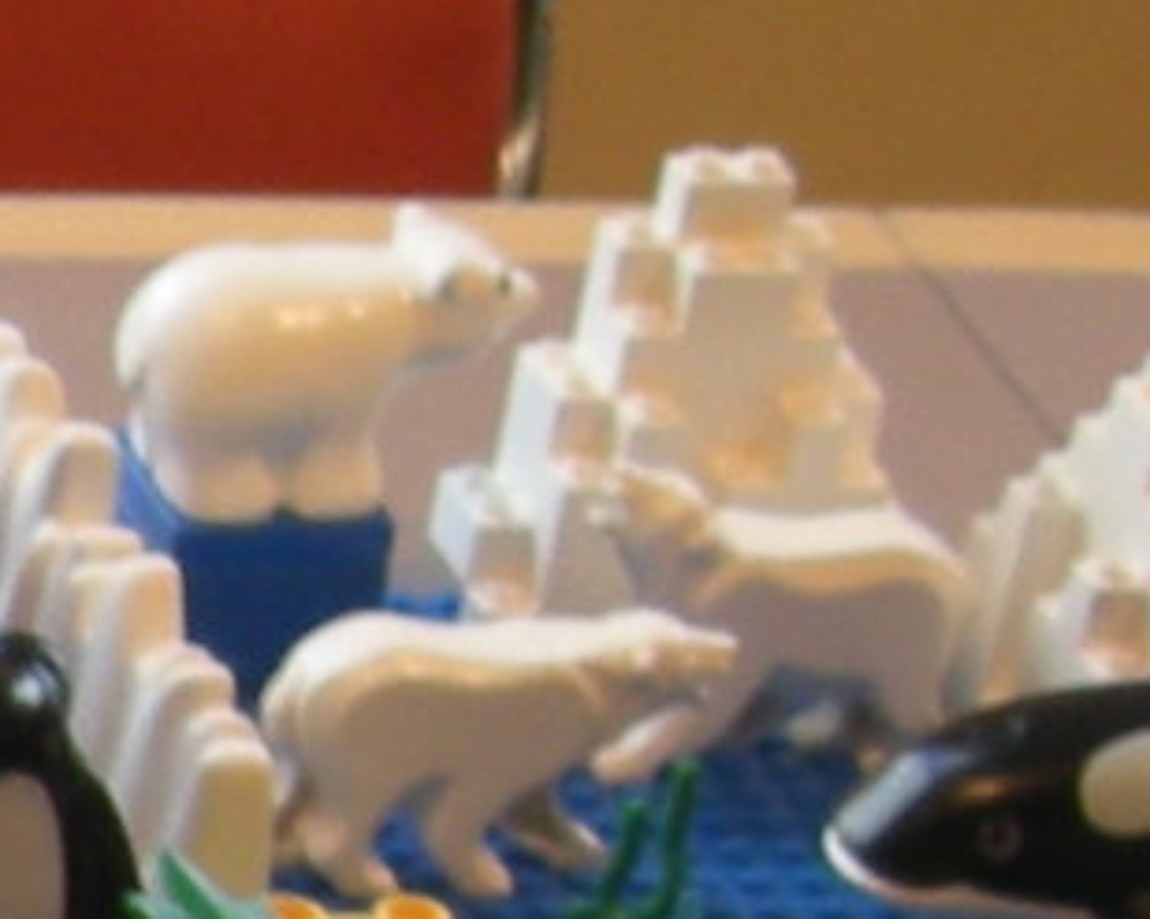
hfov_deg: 6.1
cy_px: 2180
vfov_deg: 5.2
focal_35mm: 287
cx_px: -2728
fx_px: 9765
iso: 64
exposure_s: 1/9.7
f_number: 2.8
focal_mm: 5.7
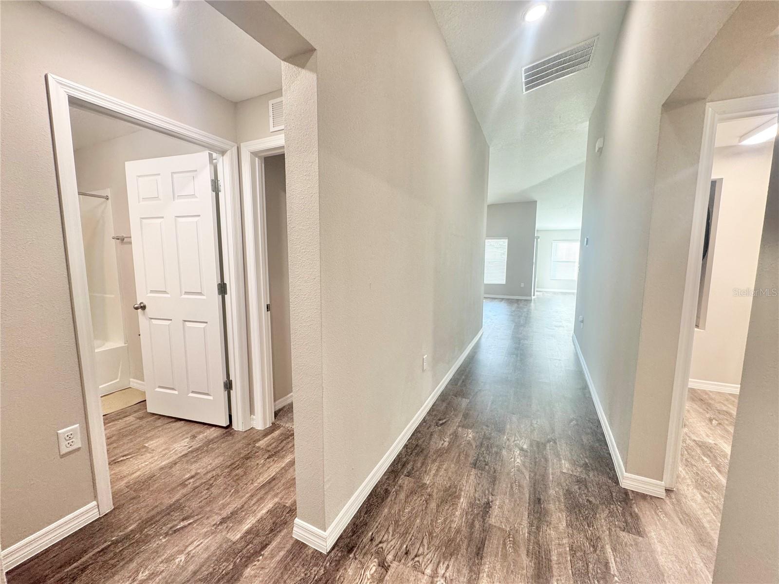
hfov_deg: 102.1
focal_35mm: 14
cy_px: 292
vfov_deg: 85.7
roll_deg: -0.5
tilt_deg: -6.6
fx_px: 315
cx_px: 390
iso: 200
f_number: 2.2
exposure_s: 1/120
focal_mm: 2.22
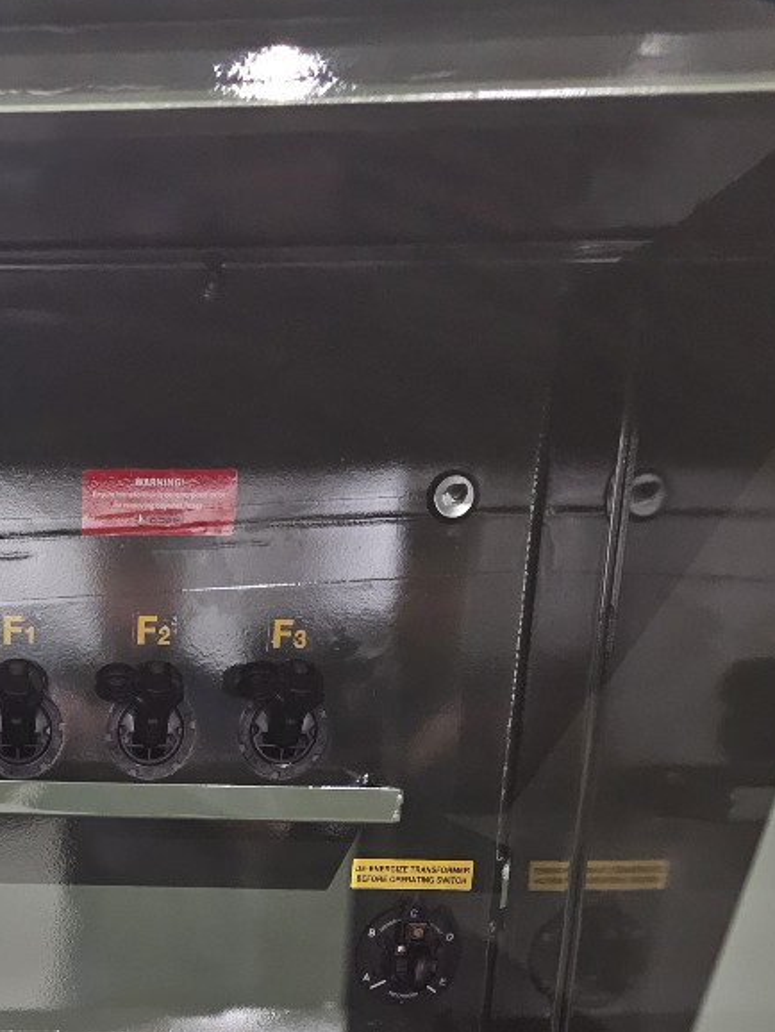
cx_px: 4
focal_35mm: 53
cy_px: 1165
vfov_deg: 31.6
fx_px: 1581
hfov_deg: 26.1
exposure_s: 1/20
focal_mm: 6.3
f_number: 1.7
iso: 1250
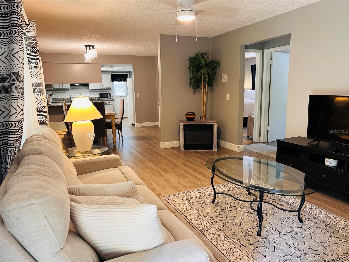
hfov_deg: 67.3
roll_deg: +1.5
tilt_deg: -9.2
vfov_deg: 53.1
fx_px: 262
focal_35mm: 26
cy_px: 131
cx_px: 174
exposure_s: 1/60
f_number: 1.5
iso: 125
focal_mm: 5.7
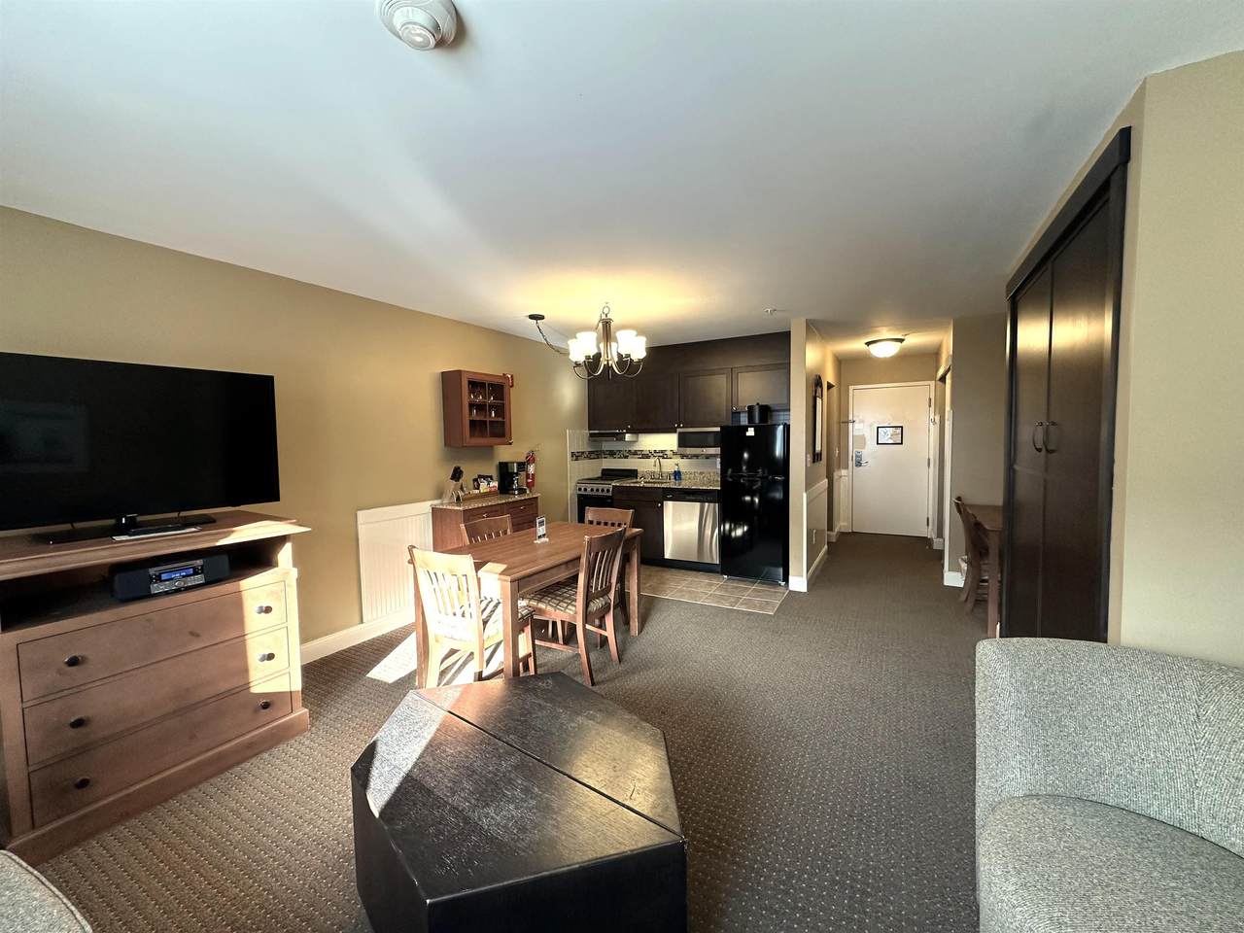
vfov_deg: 85.7
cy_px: 466
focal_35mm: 14
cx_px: 622
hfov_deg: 102.1
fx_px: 503
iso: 250
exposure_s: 1/120
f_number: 2.2
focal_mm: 2.22
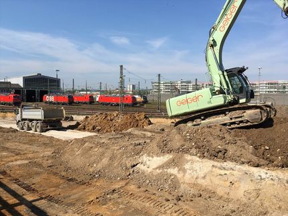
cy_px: 108
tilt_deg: -3.0
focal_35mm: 29
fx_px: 241
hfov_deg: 61.7
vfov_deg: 48.2
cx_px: 144
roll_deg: -0.3
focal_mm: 4.15
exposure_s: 1/1603
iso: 25
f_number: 2.2
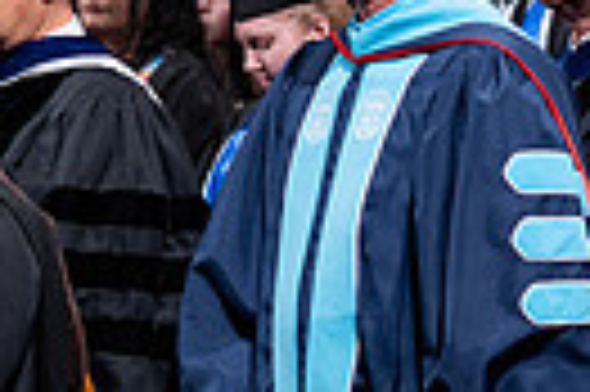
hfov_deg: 5.5
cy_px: 270
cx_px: 712
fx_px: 6138
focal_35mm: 375
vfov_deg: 3.7
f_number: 1.8
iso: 2000
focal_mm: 85
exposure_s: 1/200
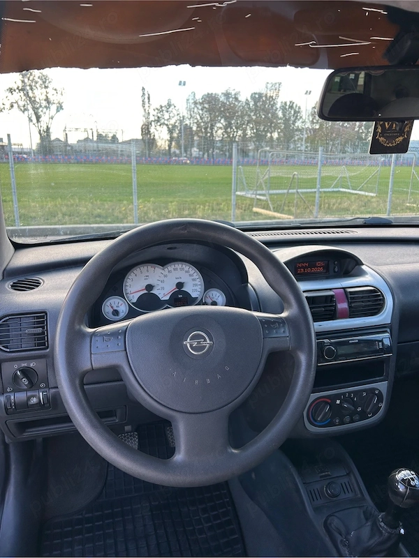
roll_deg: -1.4
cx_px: 210
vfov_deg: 67.3
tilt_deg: -13.8
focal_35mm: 26
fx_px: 420
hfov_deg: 53.1
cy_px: 279
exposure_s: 1/311
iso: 50
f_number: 1.5
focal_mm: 5.7
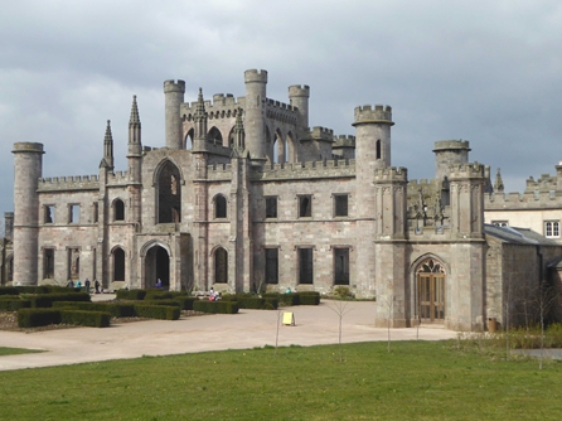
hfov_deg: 34.2
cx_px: 209
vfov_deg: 26.1
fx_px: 909
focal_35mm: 56
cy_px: 218
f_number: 3.7
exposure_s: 1/800
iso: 100
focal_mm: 6.7
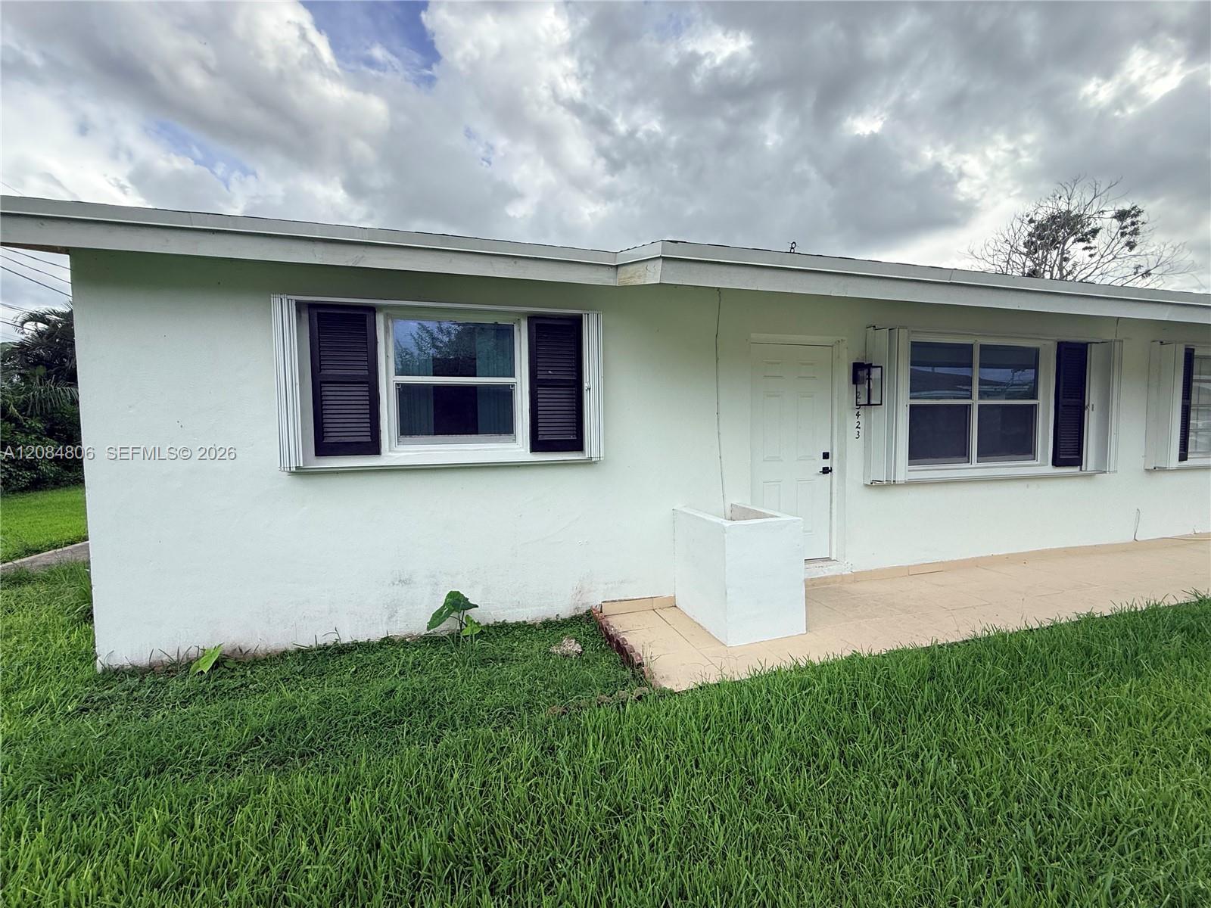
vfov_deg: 85.7
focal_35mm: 14
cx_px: 606
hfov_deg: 102.1
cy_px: 454
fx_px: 490
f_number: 2.2
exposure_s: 1/970
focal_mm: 2.22
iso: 50
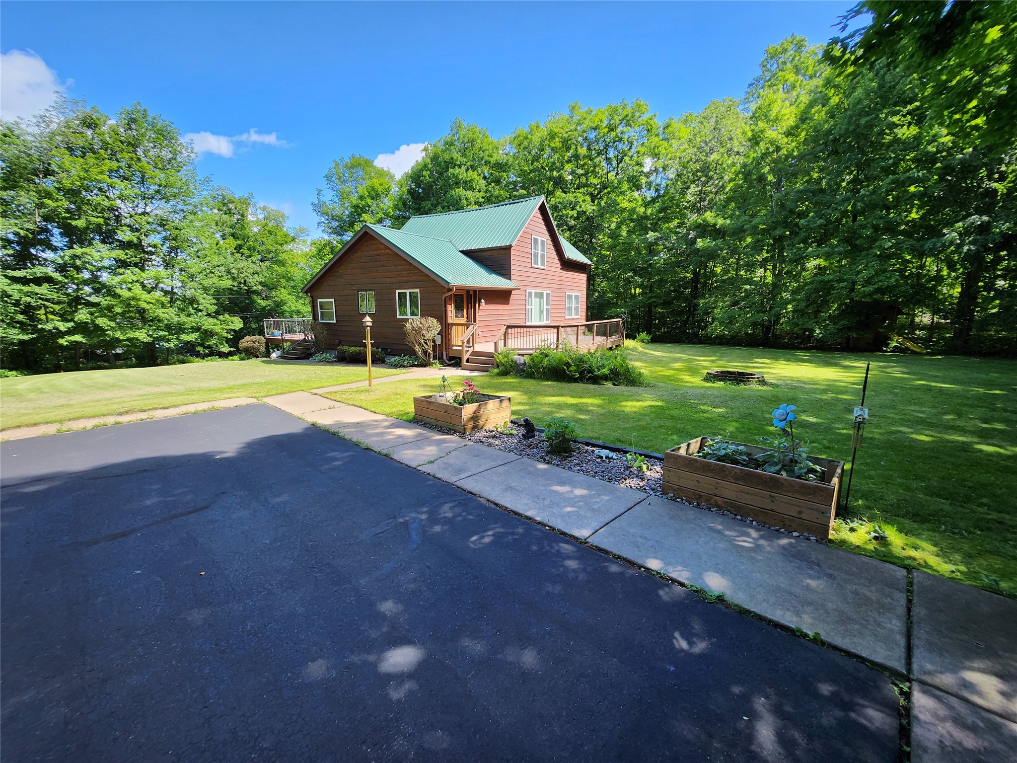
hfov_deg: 106.2
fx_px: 382
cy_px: 382
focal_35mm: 13
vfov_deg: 89.9
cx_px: 508
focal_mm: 1.7
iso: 32
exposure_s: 1/186
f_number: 2.2
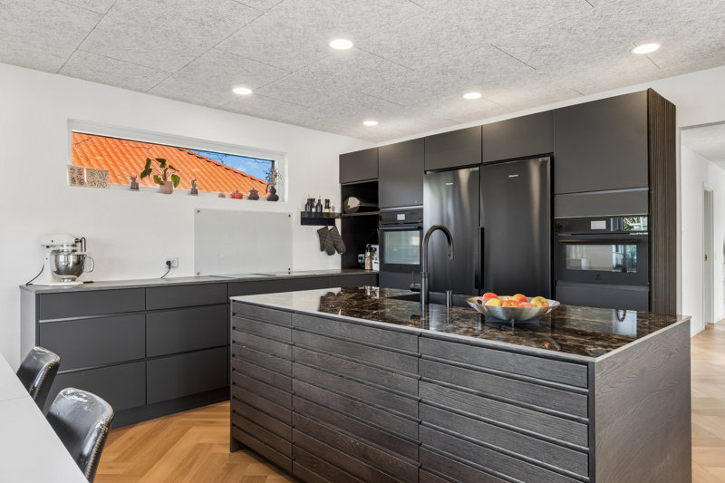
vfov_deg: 53.1
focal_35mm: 24
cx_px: 362
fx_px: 483
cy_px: 242
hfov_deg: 73.8
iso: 200
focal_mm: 16
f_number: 8
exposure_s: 1/6
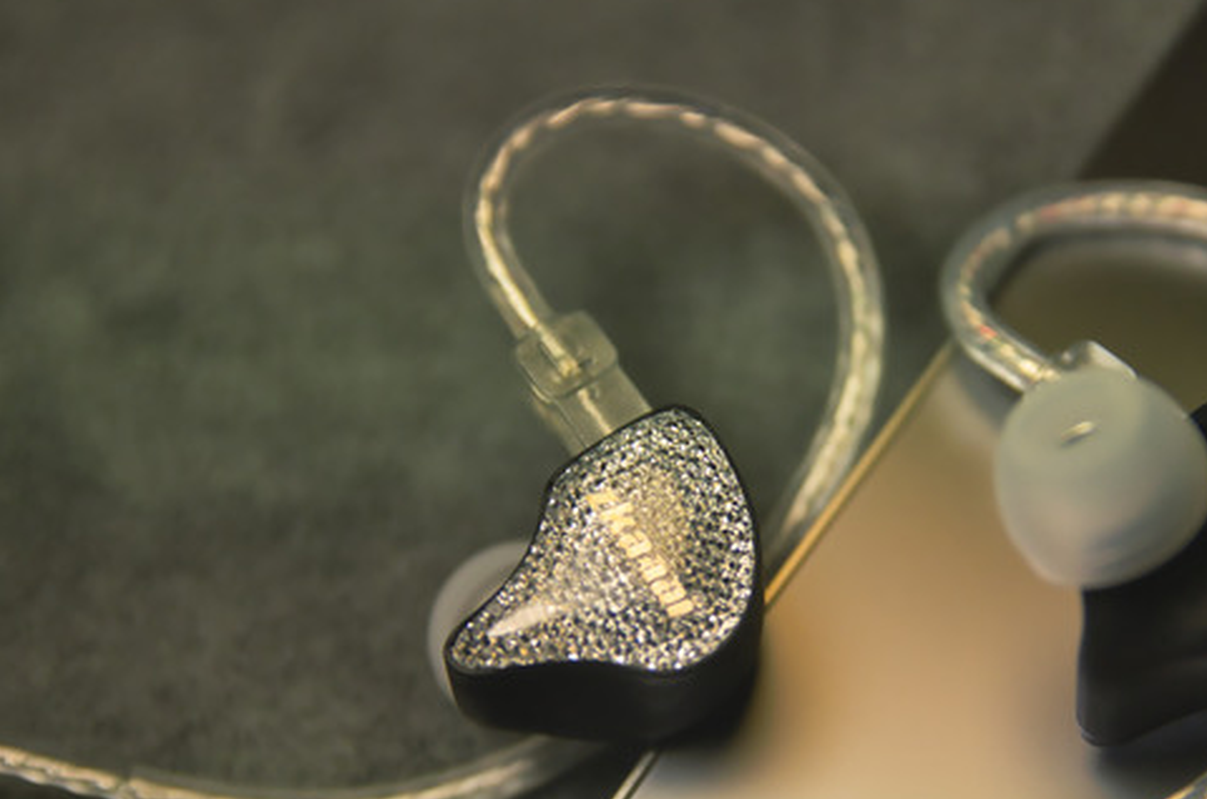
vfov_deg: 11.2
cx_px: 734
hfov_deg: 16.8
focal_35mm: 122
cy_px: 552
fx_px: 4082
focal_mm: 50
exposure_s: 1/800
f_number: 2.8
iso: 1250
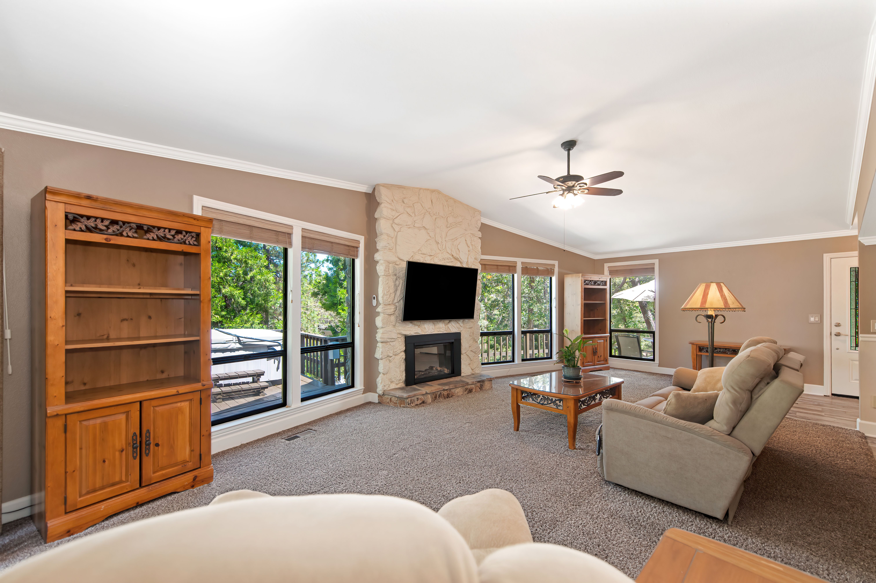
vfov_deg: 81.1
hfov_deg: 104.3
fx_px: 340
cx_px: 438
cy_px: 292
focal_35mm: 14
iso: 560
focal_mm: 14
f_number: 4
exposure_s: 1/60
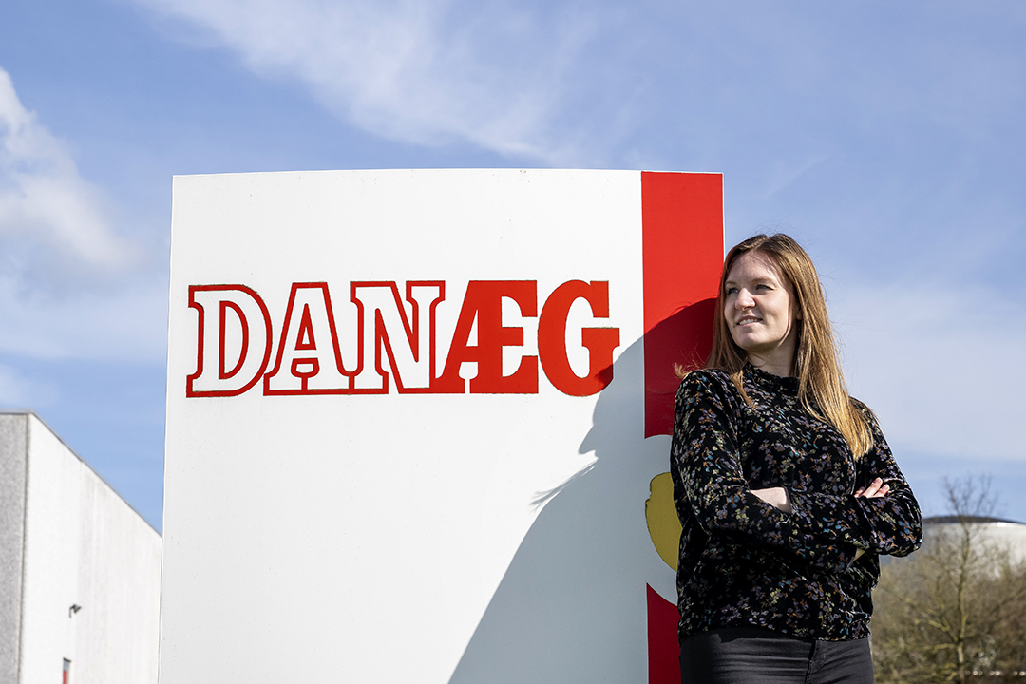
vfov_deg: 19.5
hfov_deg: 28.8
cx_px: 513
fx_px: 1995
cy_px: 342
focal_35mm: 70
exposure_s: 1/1600
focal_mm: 70
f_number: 8
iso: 640
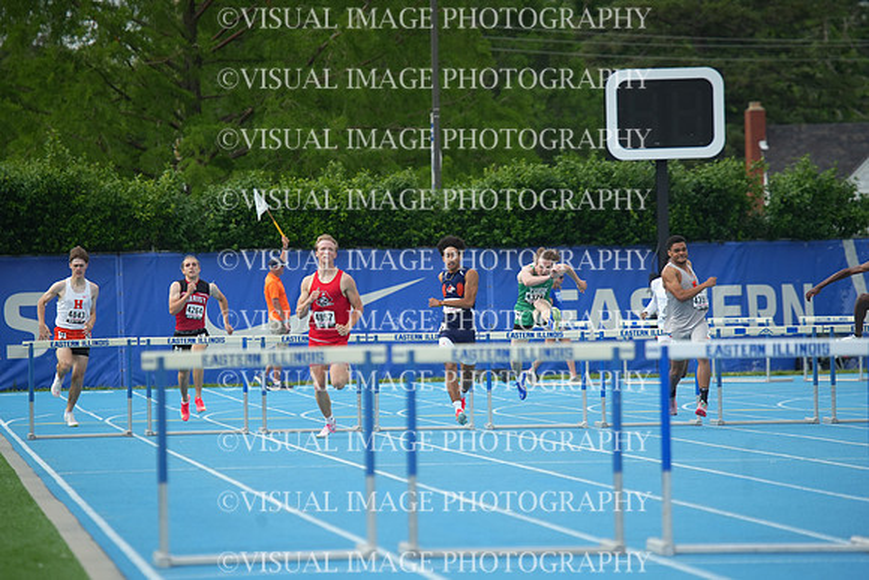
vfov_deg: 4.8
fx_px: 6881
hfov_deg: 7.2
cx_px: 434
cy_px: 290
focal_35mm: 285
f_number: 5.6
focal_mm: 285
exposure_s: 1/2500
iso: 1000
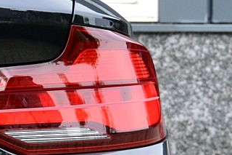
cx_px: -312
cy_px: 171
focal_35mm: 320
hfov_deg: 6.2
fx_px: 2061
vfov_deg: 4.3
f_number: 9
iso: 400
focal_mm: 42
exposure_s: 1/125
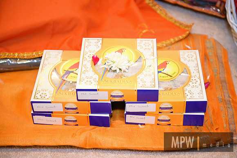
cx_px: 118
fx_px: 461
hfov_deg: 28.8
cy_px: 79
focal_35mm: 70
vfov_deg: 19.5
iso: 2000
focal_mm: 70
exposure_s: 1/200
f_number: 2.8
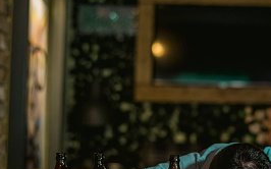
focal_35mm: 113
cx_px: 202
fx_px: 834
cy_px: 118
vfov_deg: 11.6
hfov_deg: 18.3
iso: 2500
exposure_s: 1/80
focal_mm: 58
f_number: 2
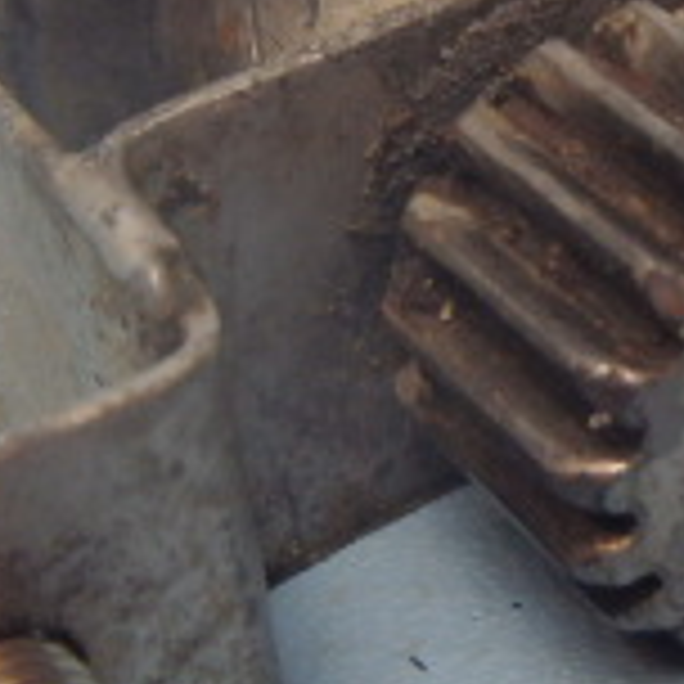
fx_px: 2325
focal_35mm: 104
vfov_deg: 16.6
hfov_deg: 16.7
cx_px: 508
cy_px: 171
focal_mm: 5
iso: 160
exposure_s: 1/60
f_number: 3.9
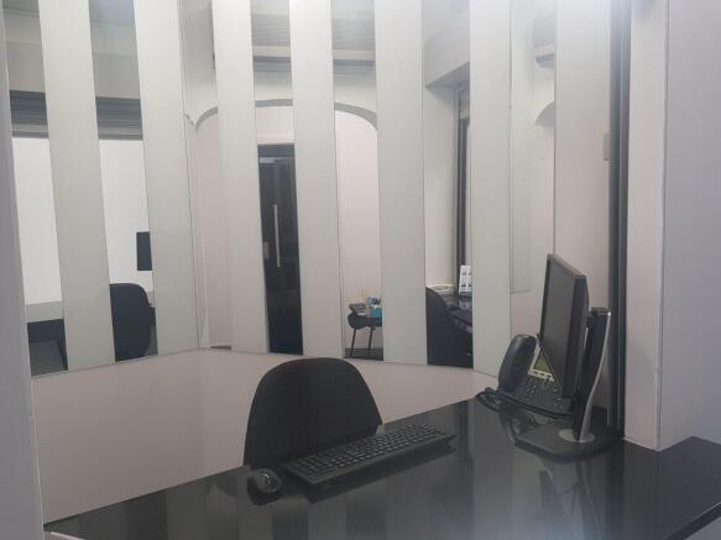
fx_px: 541
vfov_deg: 53.0
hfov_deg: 67.3
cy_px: 270
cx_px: 360
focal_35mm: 26
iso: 40
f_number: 1.7
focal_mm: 4.2
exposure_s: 1/50
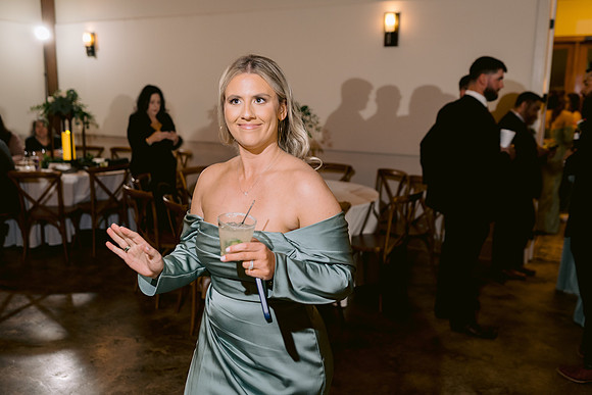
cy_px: 198
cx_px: 296
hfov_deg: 54.4
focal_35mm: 35
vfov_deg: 37.9
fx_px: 576
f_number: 2.8
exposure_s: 1/125
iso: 800
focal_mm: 35
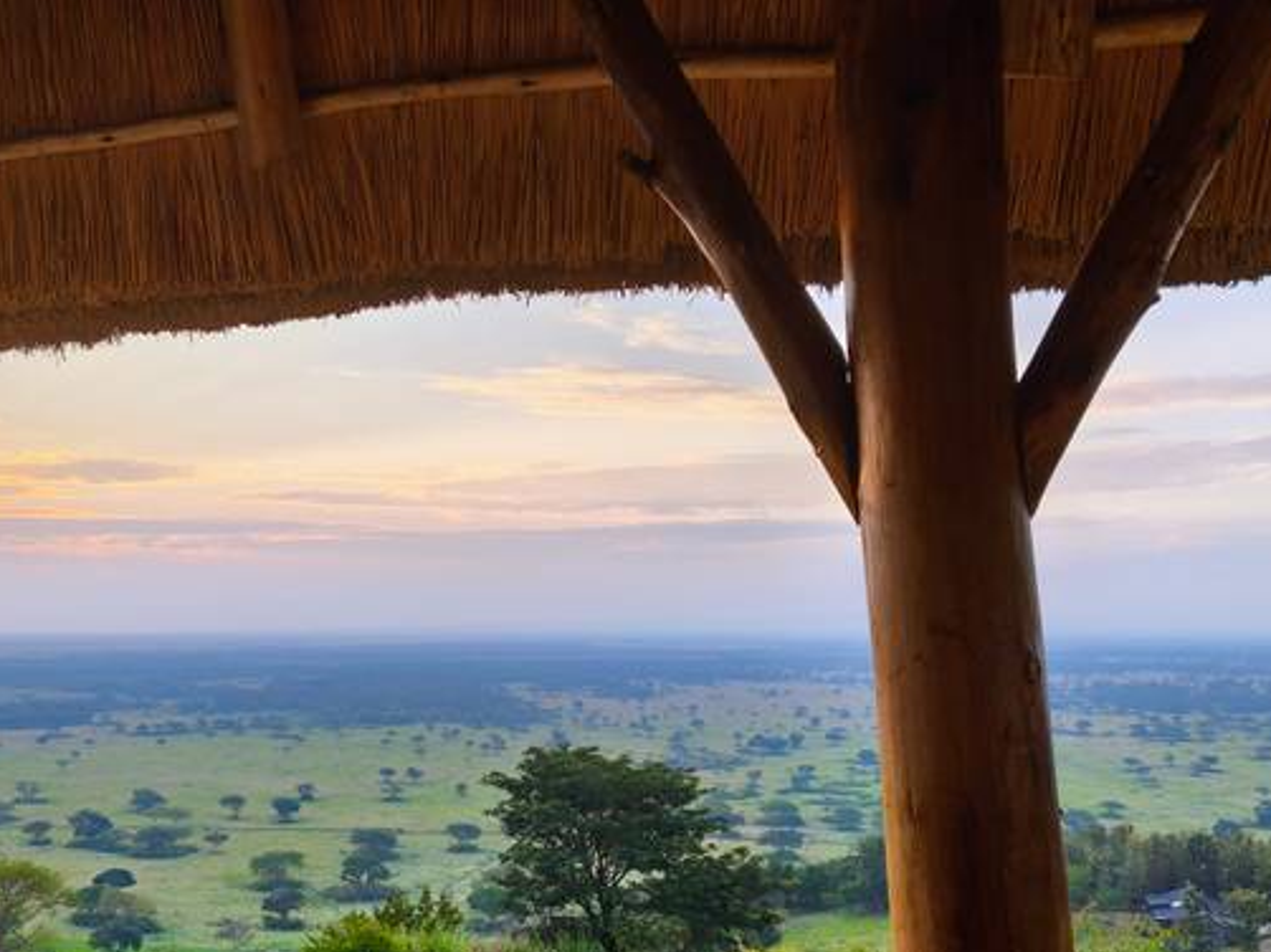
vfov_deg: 42.3
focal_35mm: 33
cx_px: 522
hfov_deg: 55.0
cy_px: 641
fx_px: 1211
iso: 200
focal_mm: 5.35
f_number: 1.7
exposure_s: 1/100
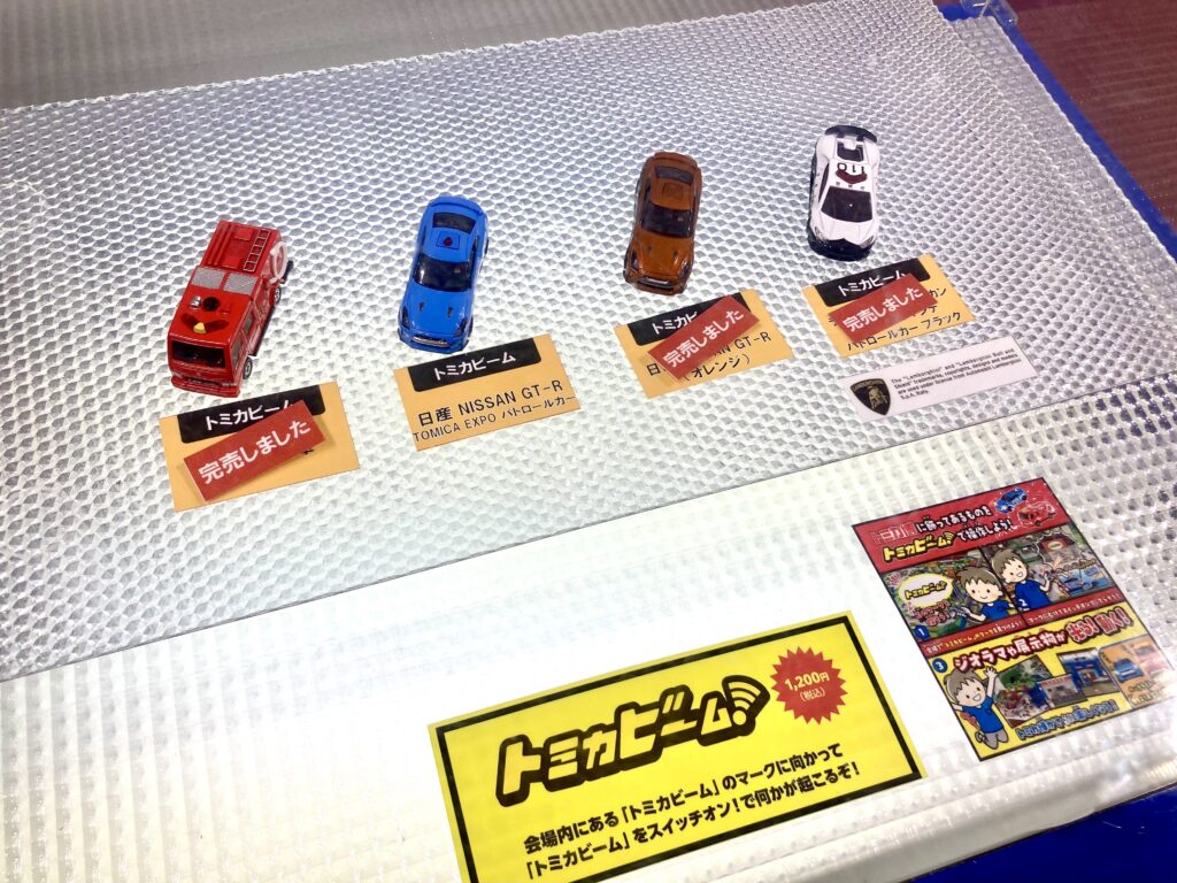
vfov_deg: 49.7
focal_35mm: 28
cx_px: 588
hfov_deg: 63.4
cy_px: 442
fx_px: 952
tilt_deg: -59.2
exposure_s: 1/141
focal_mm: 3.99
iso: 20
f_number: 1.8
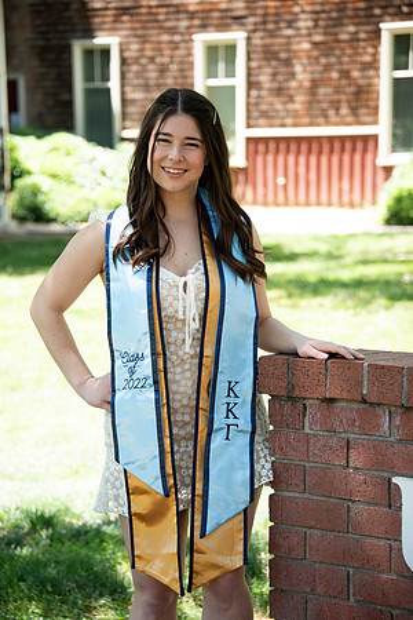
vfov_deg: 16.8
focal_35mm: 122
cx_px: 206
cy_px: 310
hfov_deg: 11.2
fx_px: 2099
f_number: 5.6
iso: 640
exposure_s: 1/320
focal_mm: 122
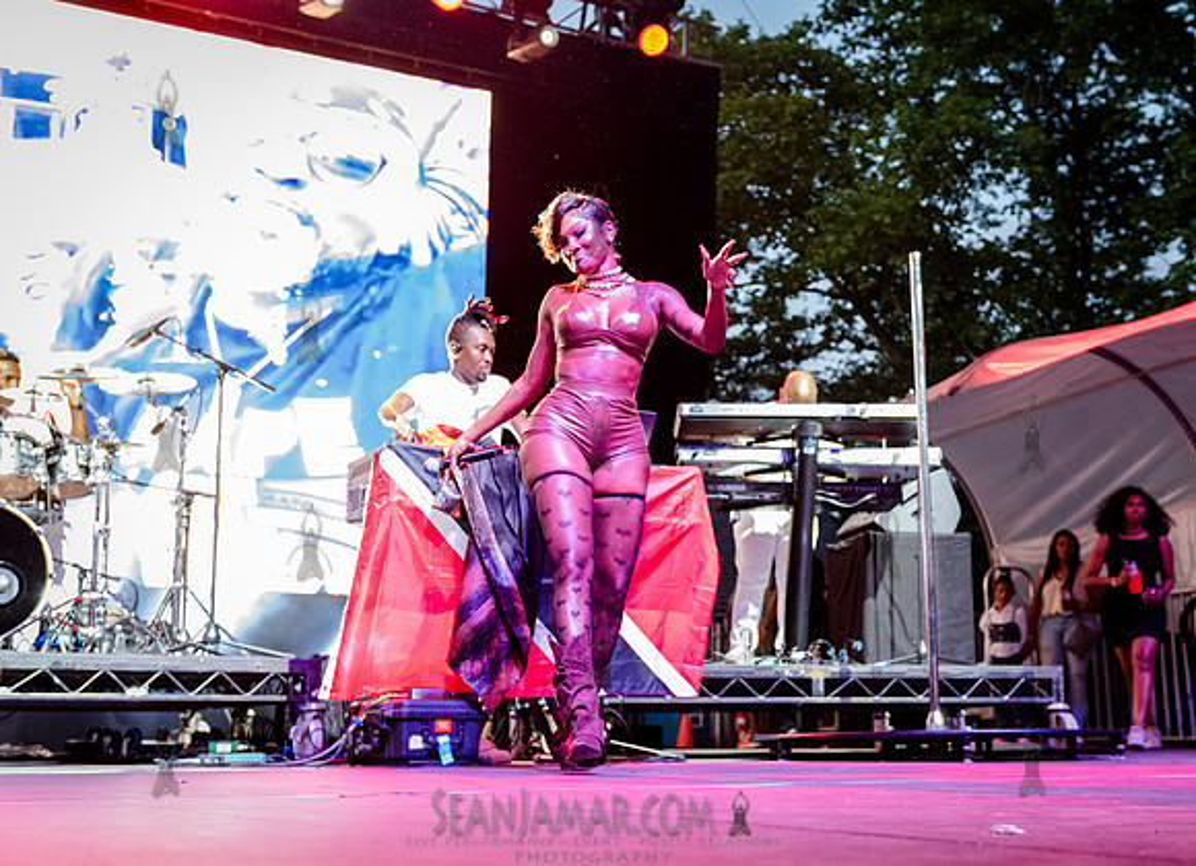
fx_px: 1531
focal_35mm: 45
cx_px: 701
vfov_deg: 31.6
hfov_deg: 42.5
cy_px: 456
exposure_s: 1/400
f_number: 3.5
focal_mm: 35
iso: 6400
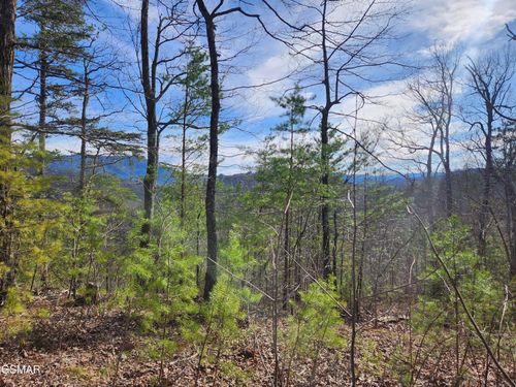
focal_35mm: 23
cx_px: 258
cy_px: 194
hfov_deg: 73.9
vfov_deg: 58.9
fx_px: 343
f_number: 1.8
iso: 20
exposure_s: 1/1636
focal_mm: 5.4
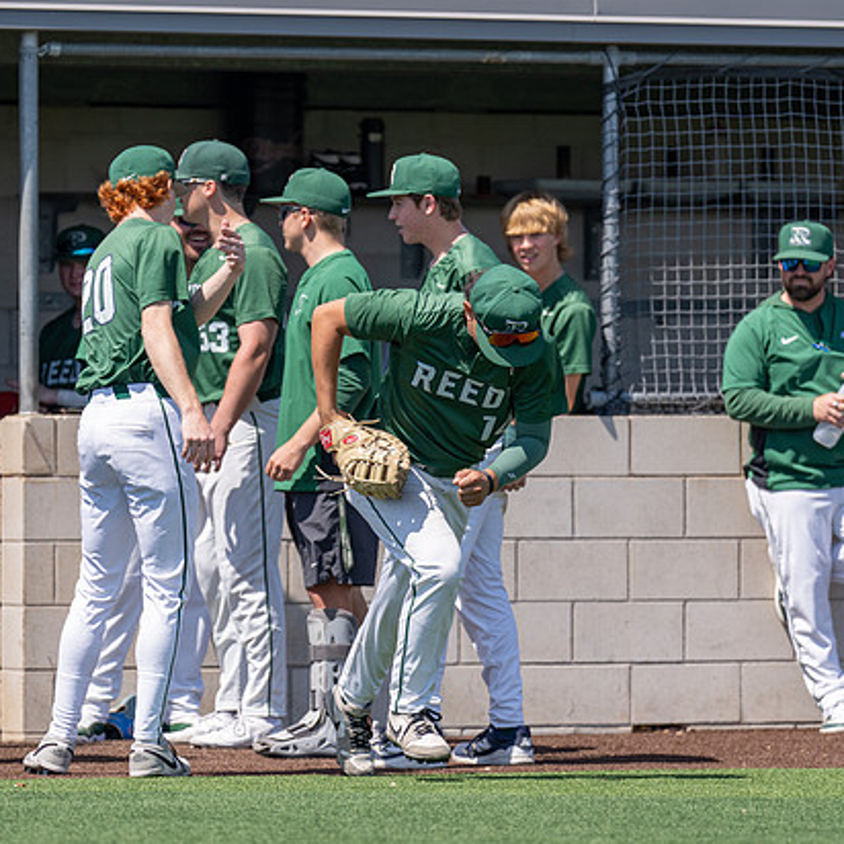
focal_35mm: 321
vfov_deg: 5.5
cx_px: 306
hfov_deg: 5.5
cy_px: 463
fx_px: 8855
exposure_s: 1/2000
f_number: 2.8
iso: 100
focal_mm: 200
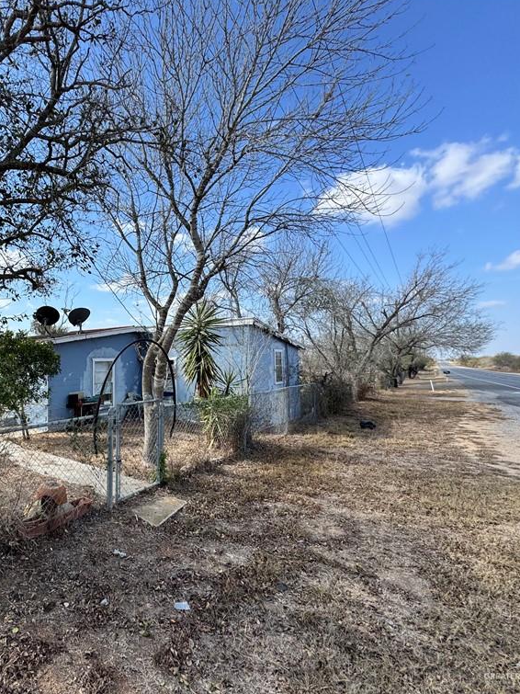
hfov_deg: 62.3
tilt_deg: +2.5
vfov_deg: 84.7
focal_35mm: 19
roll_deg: -0.6
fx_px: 381
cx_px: 97
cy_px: 343
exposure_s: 1/1346
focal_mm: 2.22
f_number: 2.2
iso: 40
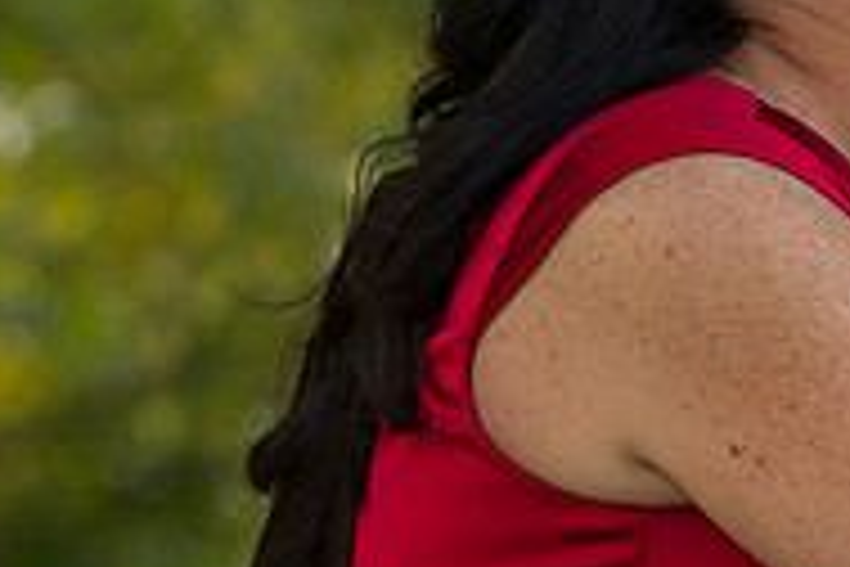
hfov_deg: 3.8
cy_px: 270
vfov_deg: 2.6
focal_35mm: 536
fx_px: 12655
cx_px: 1219
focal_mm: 175
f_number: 5.6
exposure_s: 1/125
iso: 320
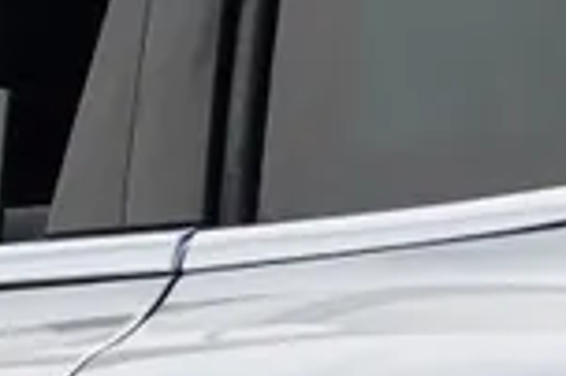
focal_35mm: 3477
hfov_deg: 0.6
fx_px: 54607
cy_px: -249
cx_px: -43
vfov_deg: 0.4
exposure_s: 1/800
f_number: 4
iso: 100
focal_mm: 159.66
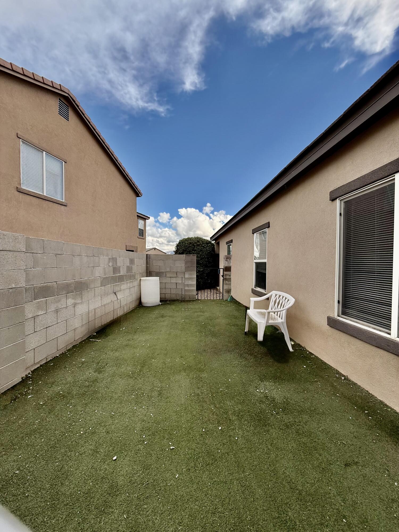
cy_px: 266
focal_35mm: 14
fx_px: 215
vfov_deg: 102.1
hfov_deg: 85.7
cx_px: 200
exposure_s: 1/1033
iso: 64
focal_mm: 2.22
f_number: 2.2
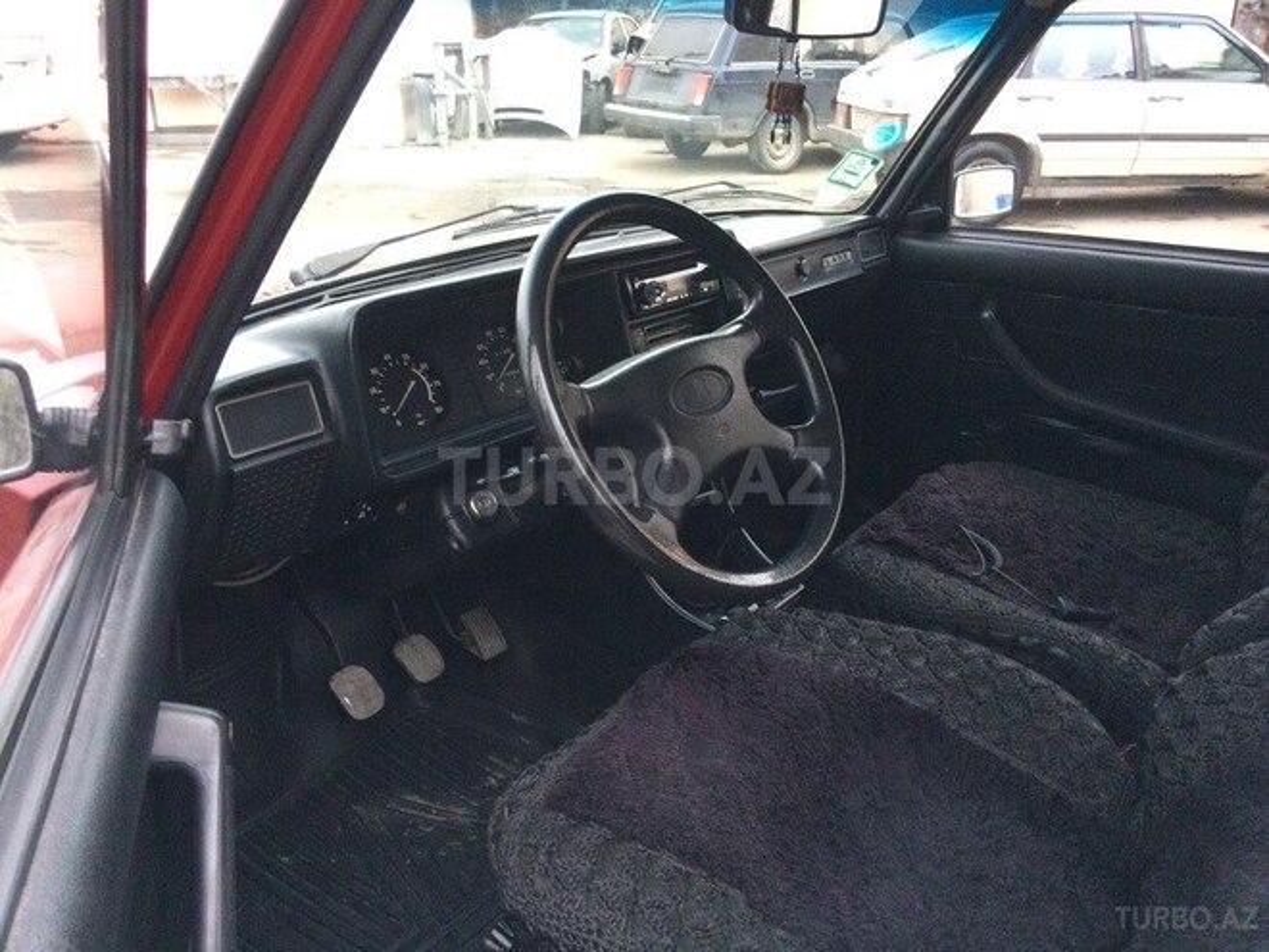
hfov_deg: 61.7
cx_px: 634
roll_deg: +1.6
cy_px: 476
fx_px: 1063
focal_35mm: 29
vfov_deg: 48.2
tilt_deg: -23.2
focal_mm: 4.15
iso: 320
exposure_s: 1/33
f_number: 2.2
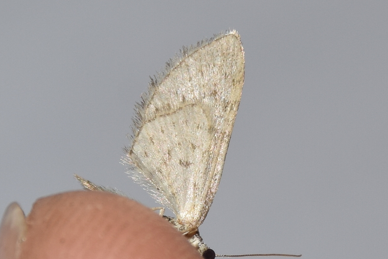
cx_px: 182
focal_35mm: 223
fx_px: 2406
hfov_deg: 9.2
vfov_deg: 6.2
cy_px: 135
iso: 100
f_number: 13
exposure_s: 1/160
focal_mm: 140
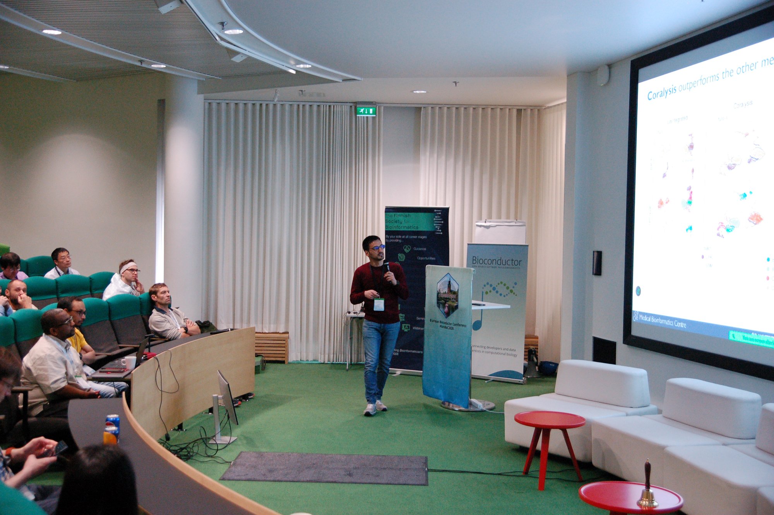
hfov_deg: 48.0
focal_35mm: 40
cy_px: 258
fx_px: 870
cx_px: 387
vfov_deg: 33.0
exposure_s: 1/125
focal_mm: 27
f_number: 3.5
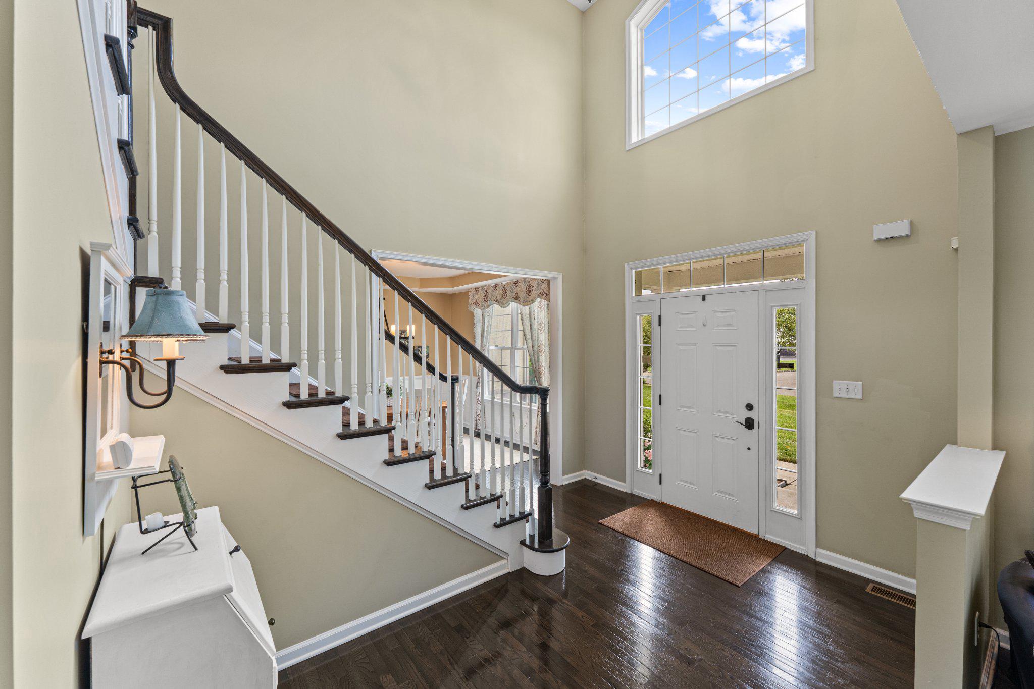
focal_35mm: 15
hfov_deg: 101.9
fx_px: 419
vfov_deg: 78.8
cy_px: 344
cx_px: 517
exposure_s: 1/10
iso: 500
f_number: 8
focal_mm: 14.6
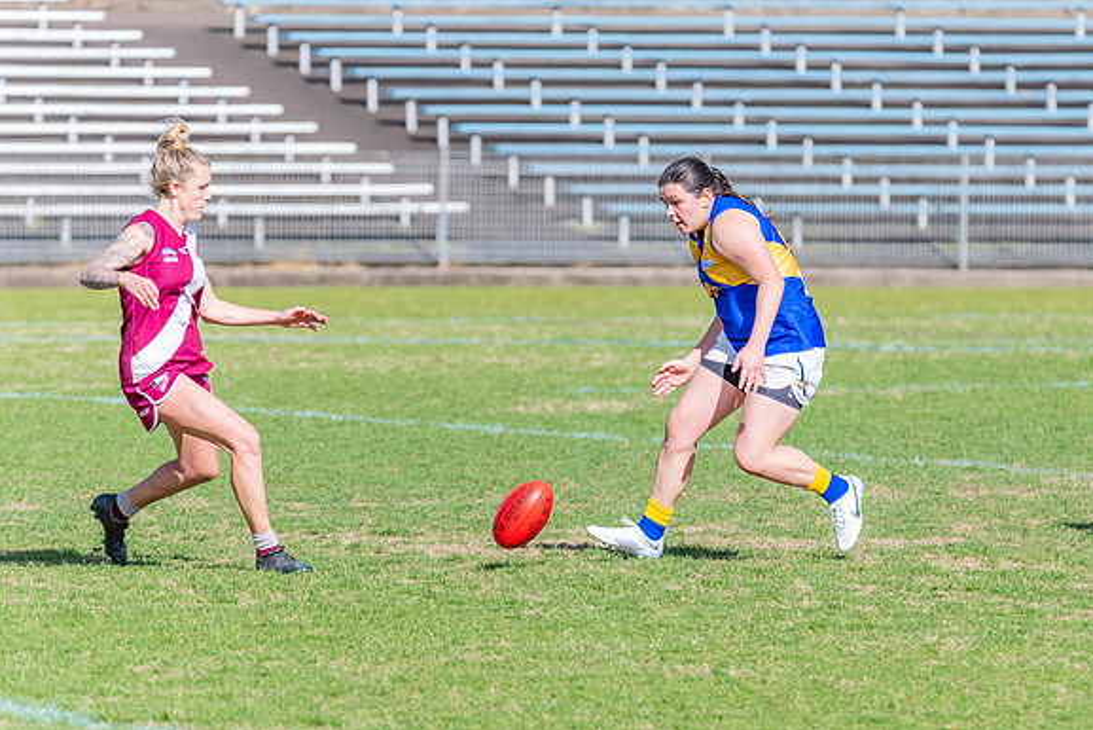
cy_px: 376
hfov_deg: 4.4
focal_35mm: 468
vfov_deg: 2.9
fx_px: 14212
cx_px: 704
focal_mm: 360
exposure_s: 1/1600
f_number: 9
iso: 800
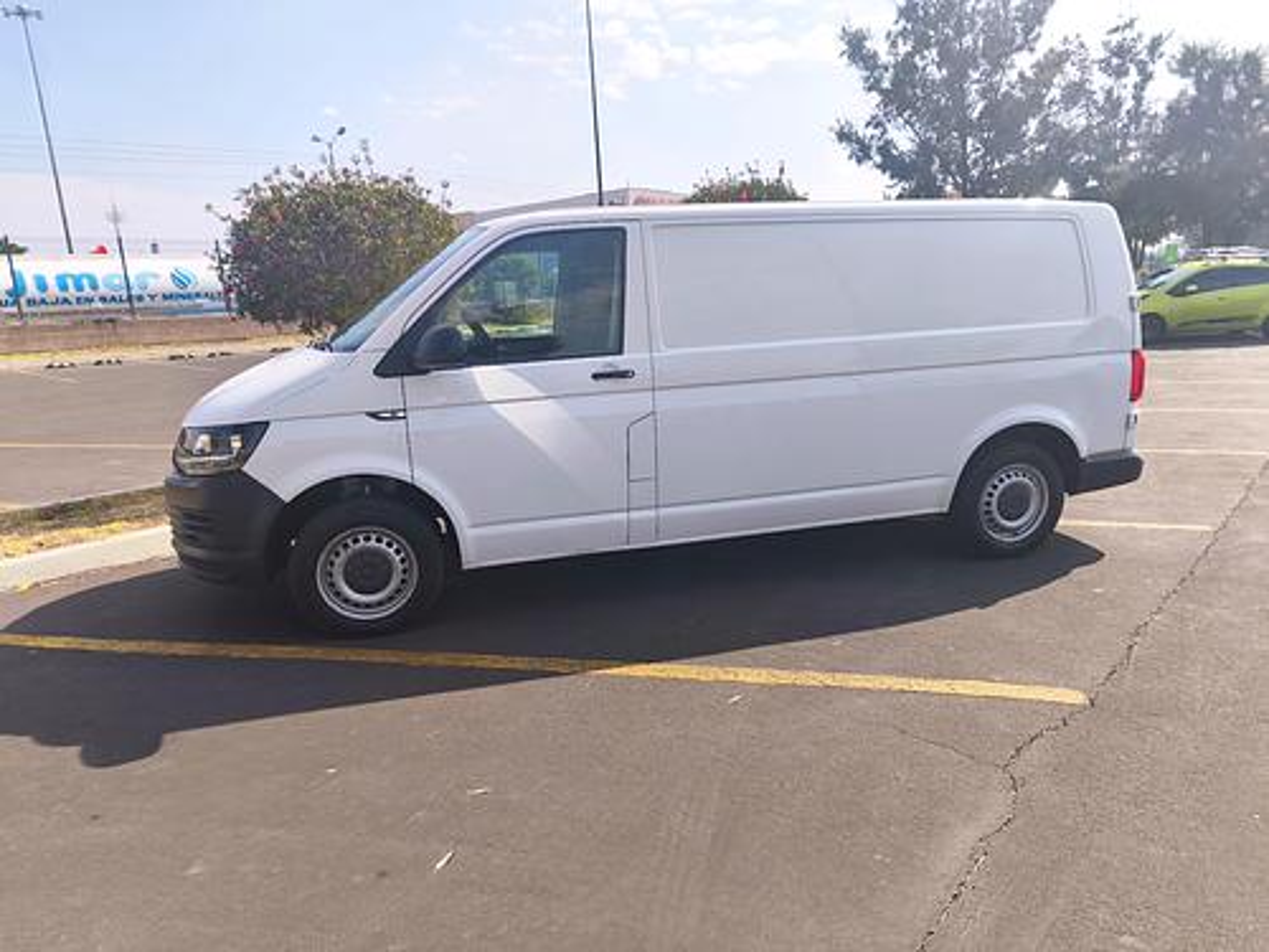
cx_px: 634
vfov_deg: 58.9
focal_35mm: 23
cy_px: 476
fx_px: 843
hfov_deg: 73.9
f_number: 1.7
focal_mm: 5.35
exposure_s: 1/4069
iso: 80
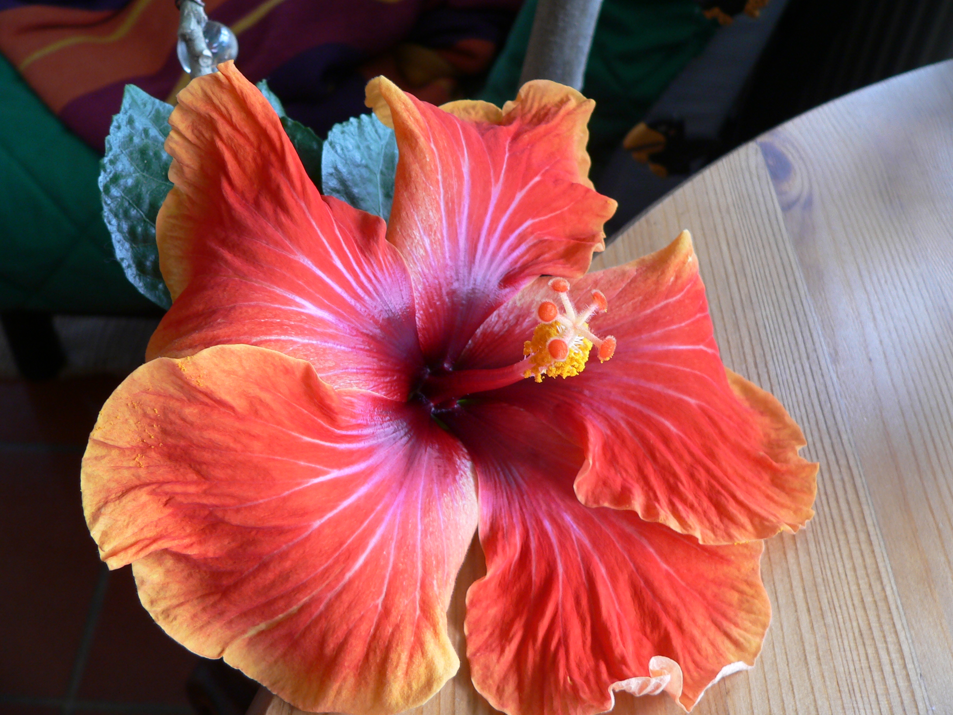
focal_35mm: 36
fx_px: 991
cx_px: 476
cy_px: 358
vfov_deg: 39.7
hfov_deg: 51.4
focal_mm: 6
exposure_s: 1/25
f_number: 2.8
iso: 100
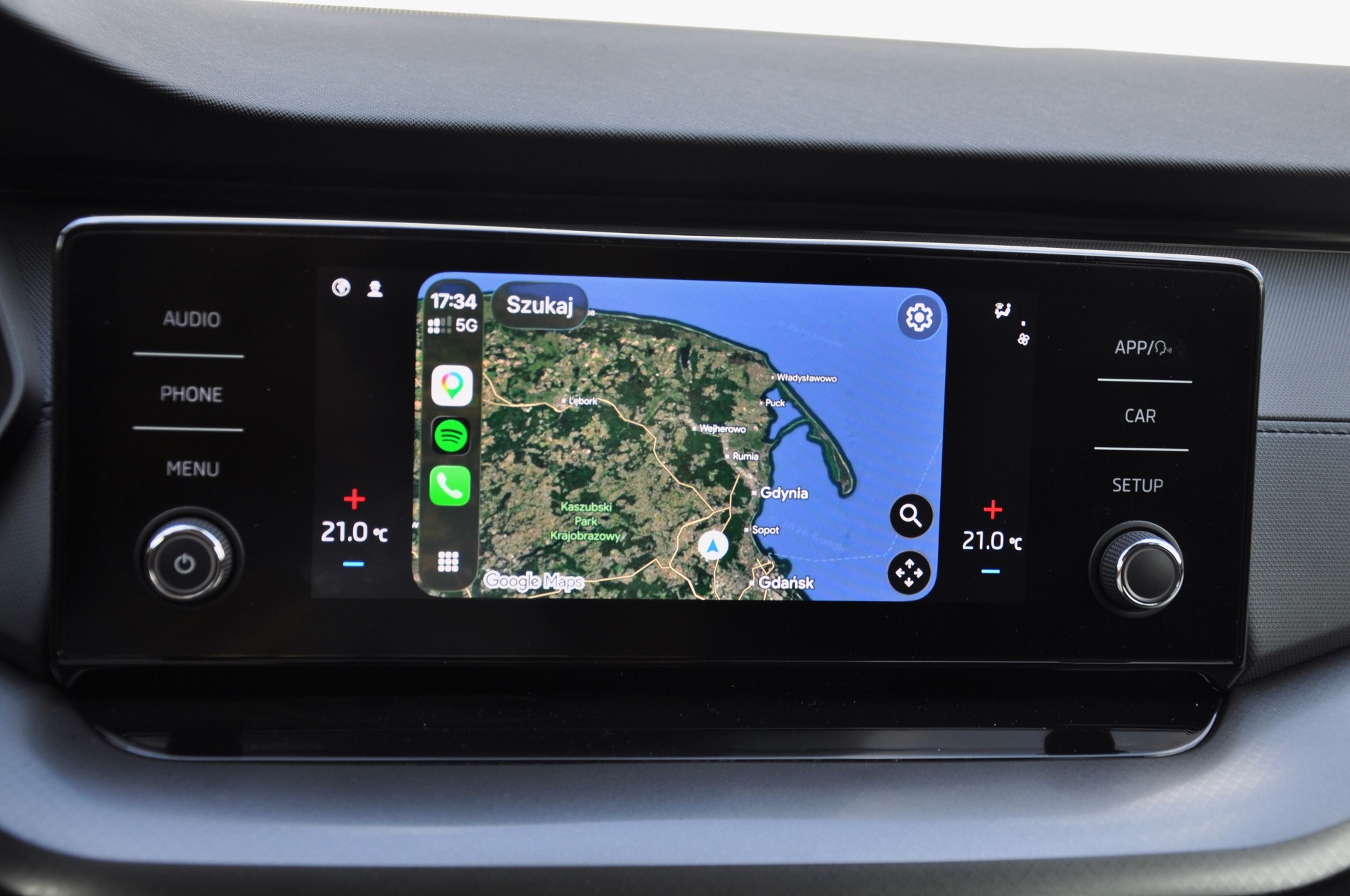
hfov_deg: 38.9
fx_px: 1910
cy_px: 448
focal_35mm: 51
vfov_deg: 26.4
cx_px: 675
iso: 250
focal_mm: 34
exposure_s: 1/80
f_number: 4.2
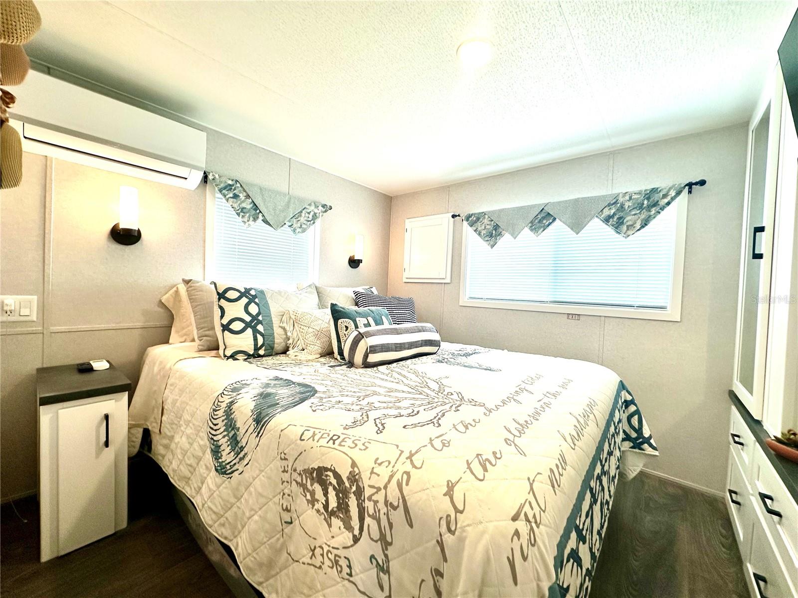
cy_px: 299
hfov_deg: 102.1
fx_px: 323
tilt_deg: -1.1
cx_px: 399
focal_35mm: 14
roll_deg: -1.9
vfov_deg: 85.7
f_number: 2.2
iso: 80
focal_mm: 2.22
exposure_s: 1/120
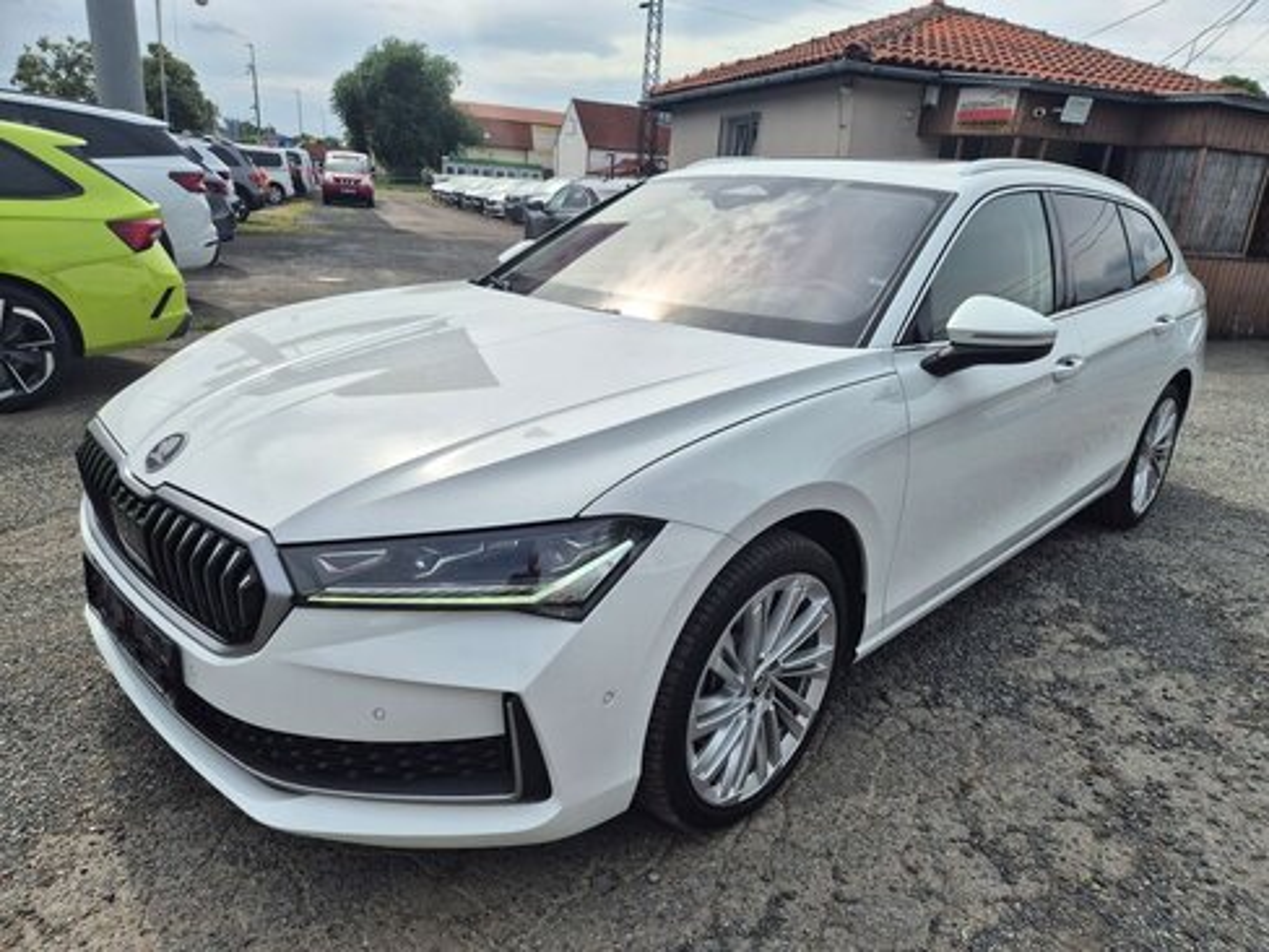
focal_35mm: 23
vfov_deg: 58.9
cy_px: 476
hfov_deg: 73.9
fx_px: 843
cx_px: 634
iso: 25
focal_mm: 5.4
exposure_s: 1/2488
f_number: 1.8
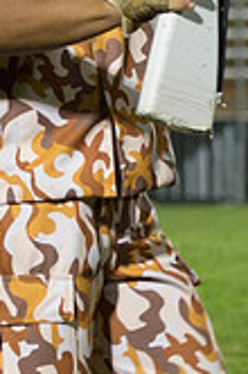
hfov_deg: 1.9
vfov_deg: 2.8
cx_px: 97
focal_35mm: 736
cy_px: 59
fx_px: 7637
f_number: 4.5
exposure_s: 1/160
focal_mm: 100
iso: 2000
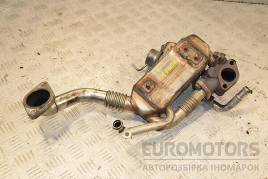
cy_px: 90
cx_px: 134
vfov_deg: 29.9
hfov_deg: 43.6
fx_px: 335
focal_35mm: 45
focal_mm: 30
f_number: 8
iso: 800
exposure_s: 1/200
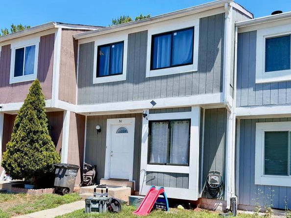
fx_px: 202
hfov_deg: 71.6
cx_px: 146
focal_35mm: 24
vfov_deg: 56.8
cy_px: 109
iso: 64
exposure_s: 1/3344
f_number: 1.78
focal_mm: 6.76
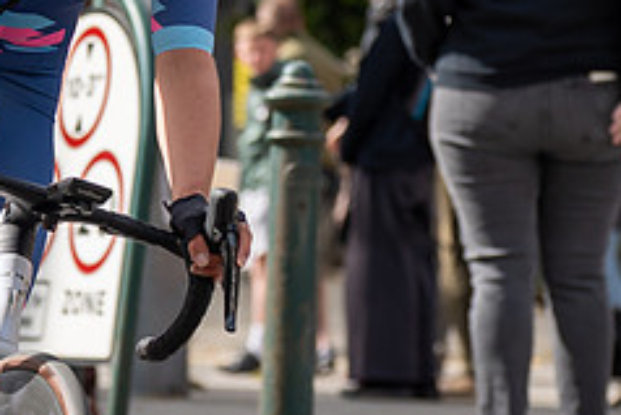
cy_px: -196
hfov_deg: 4.9
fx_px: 7232
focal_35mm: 419
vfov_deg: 3.3
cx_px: 91
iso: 125
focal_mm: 87
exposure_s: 1/1000
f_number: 4
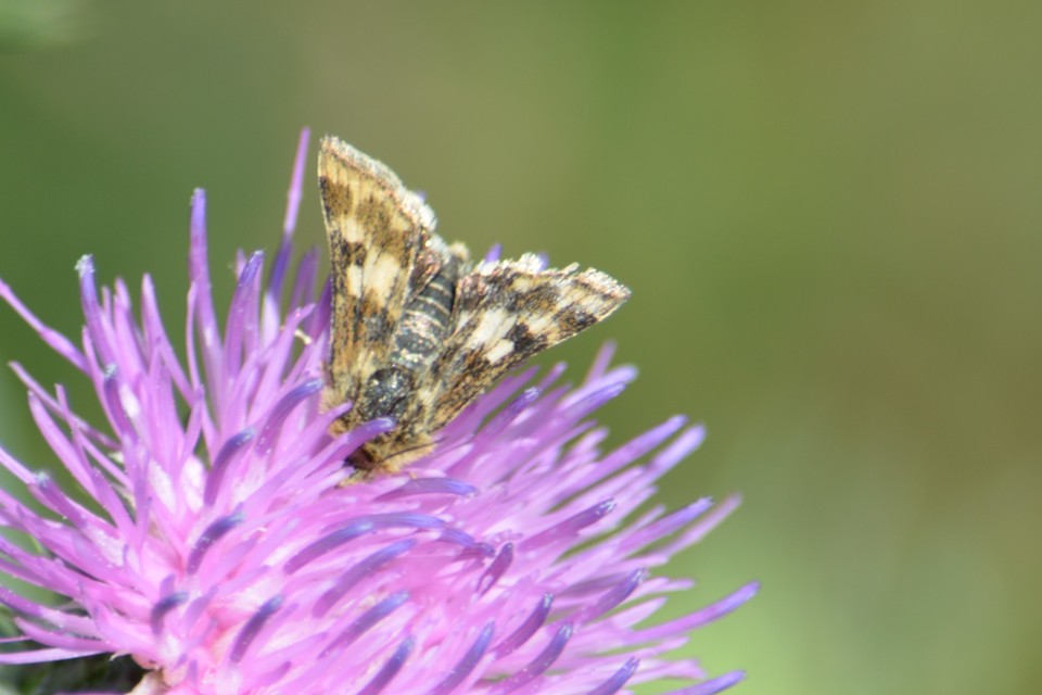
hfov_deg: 4.6
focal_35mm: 450
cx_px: 521
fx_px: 13024
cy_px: 348
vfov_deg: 3.1
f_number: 8
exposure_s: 1/160
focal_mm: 300
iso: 100
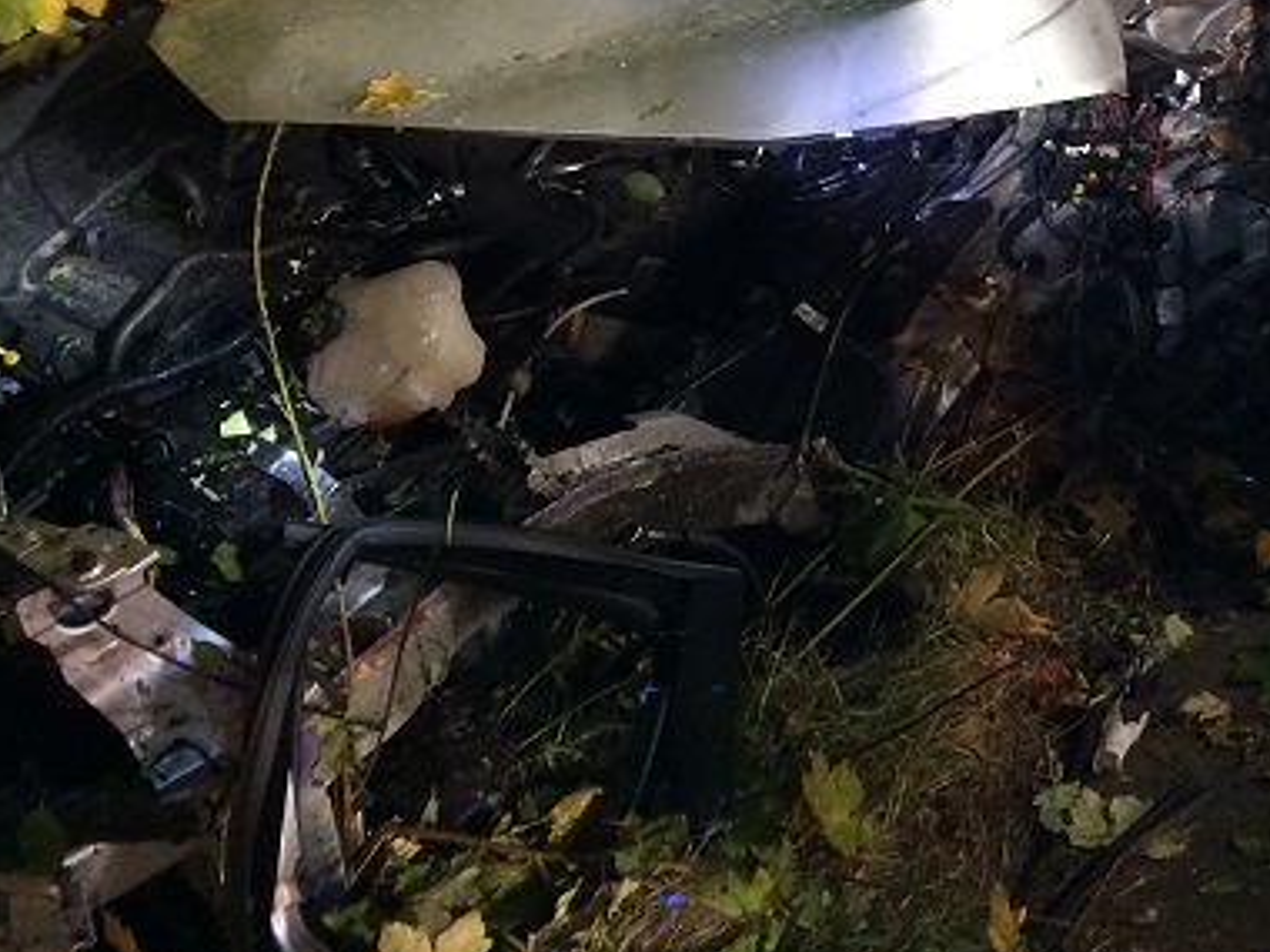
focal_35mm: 61
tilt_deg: -15.2
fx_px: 2238
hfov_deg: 30.3
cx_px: 1140
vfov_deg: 23.2
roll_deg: +1.6
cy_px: 27
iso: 200
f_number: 2.2
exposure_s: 1/33
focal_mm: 4.15
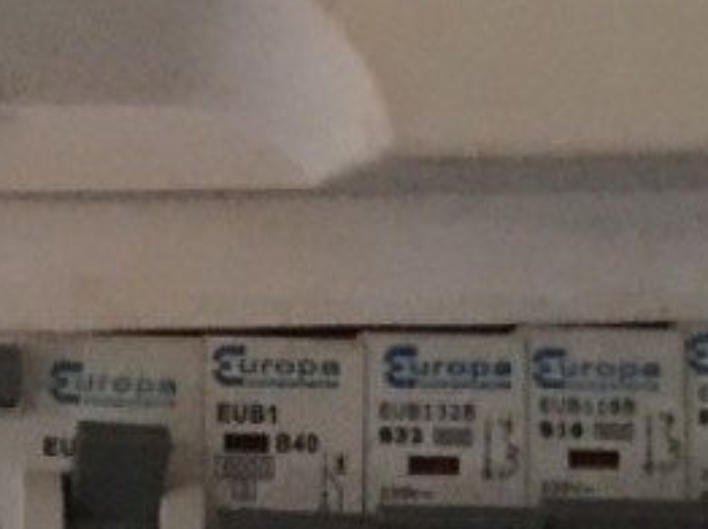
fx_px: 2718
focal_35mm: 133
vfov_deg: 11.1
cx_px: -78
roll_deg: +0.7
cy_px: 424
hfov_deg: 14.5
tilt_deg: +6.0
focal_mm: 4.15
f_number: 2.2
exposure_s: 1/4
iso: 250
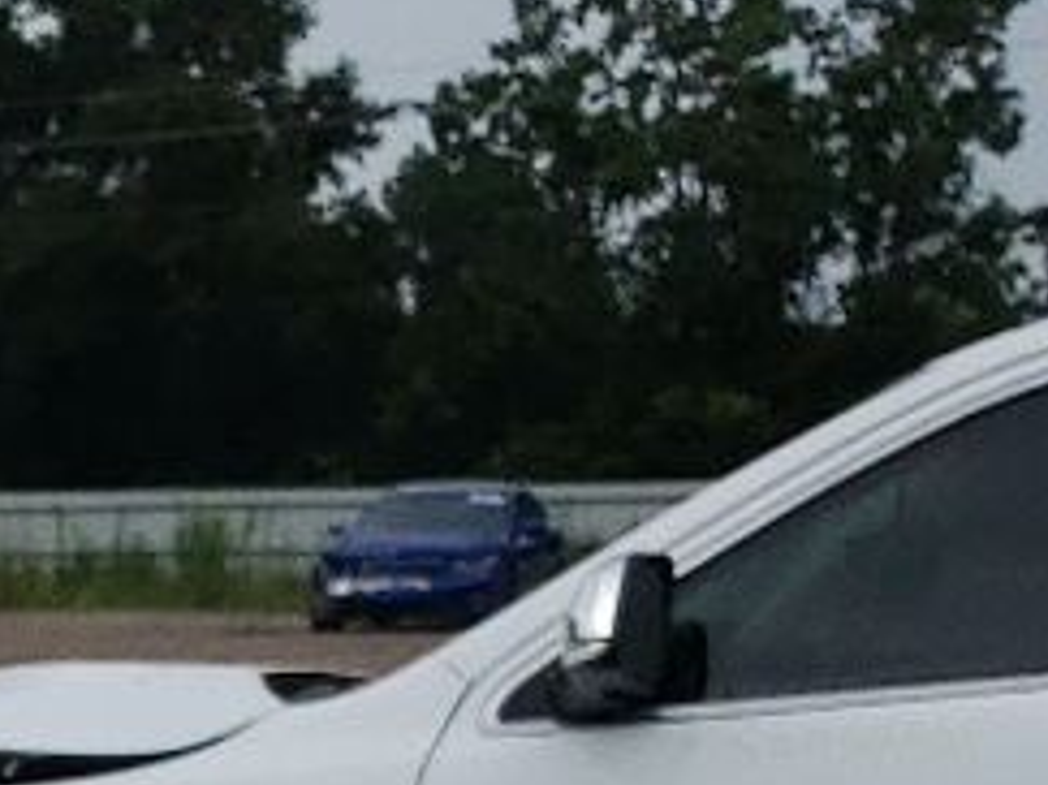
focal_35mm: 171
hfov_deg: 9.5
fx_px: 5174
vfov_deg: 7.9
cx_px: -1915
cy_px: 2006
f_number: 1.5
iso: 50
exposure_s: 1/1667
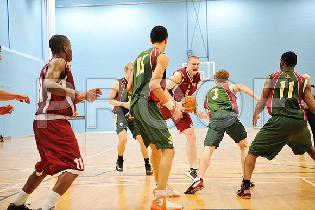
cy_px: 105
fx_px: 507
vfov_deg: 23.4
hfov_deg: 34.5
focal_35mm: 58
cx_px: 158
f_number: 2.8
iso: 8000
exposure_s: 1/400
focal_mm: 58
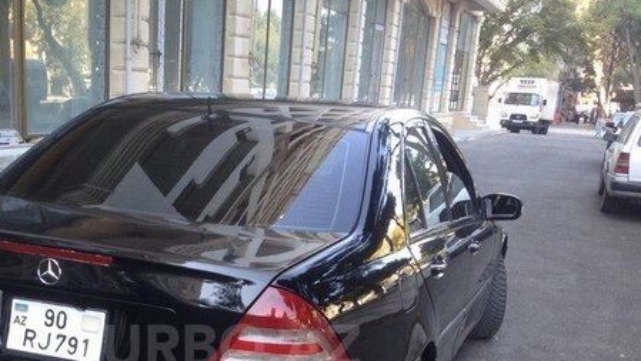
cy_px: 346
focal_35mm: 56
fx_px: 952
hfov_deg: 36.8
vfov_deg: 20.9
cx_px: 214
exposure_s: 1/120
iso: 64
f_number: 2.4
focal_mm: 4.28
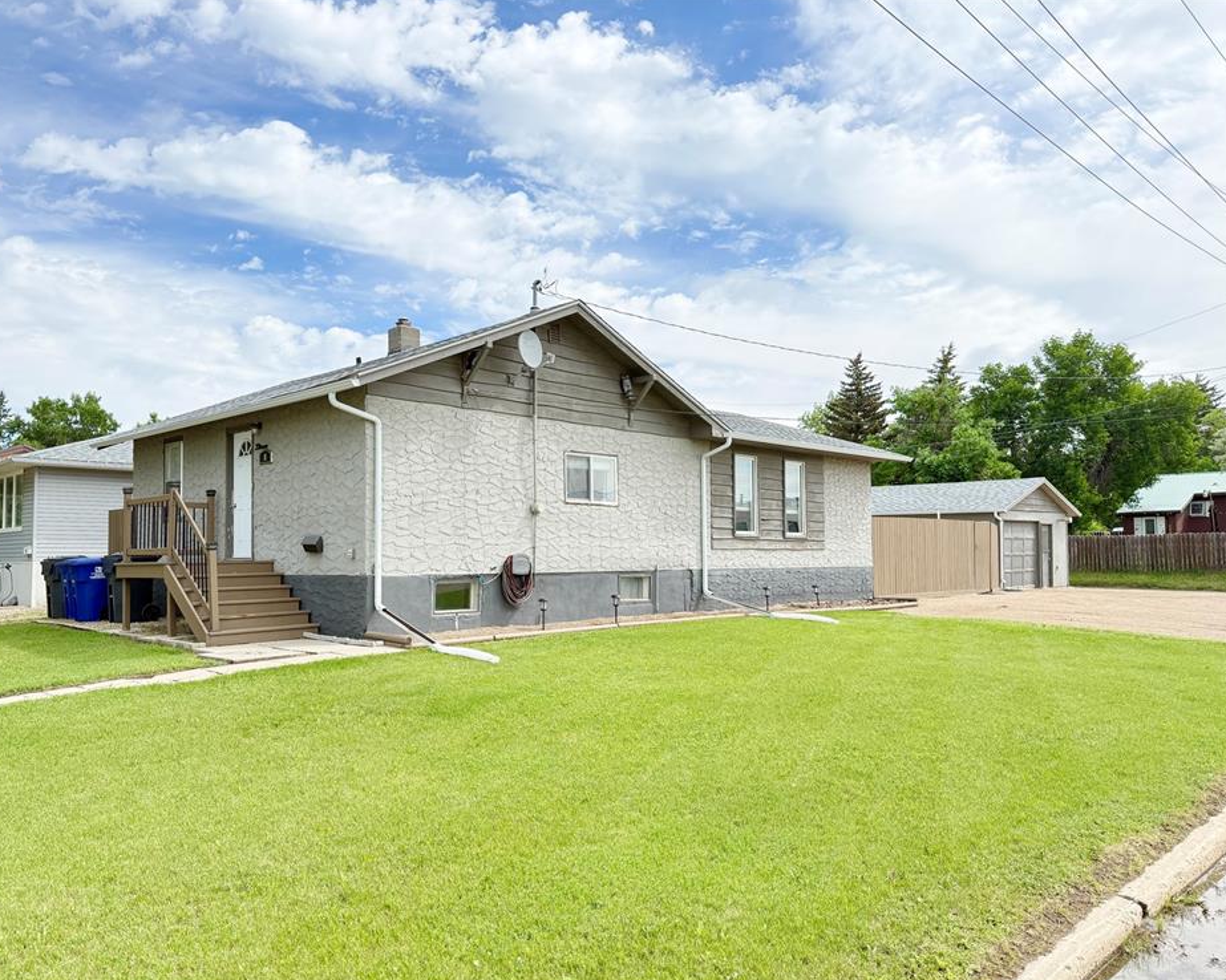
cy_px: 505
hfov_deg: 65.9
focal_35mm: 26
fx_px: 943
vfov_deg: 54.9
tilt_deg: +3.6
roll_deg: +0.0
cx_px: 555
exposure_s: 1/2169
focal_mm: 6.76
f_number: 1.78
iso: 100
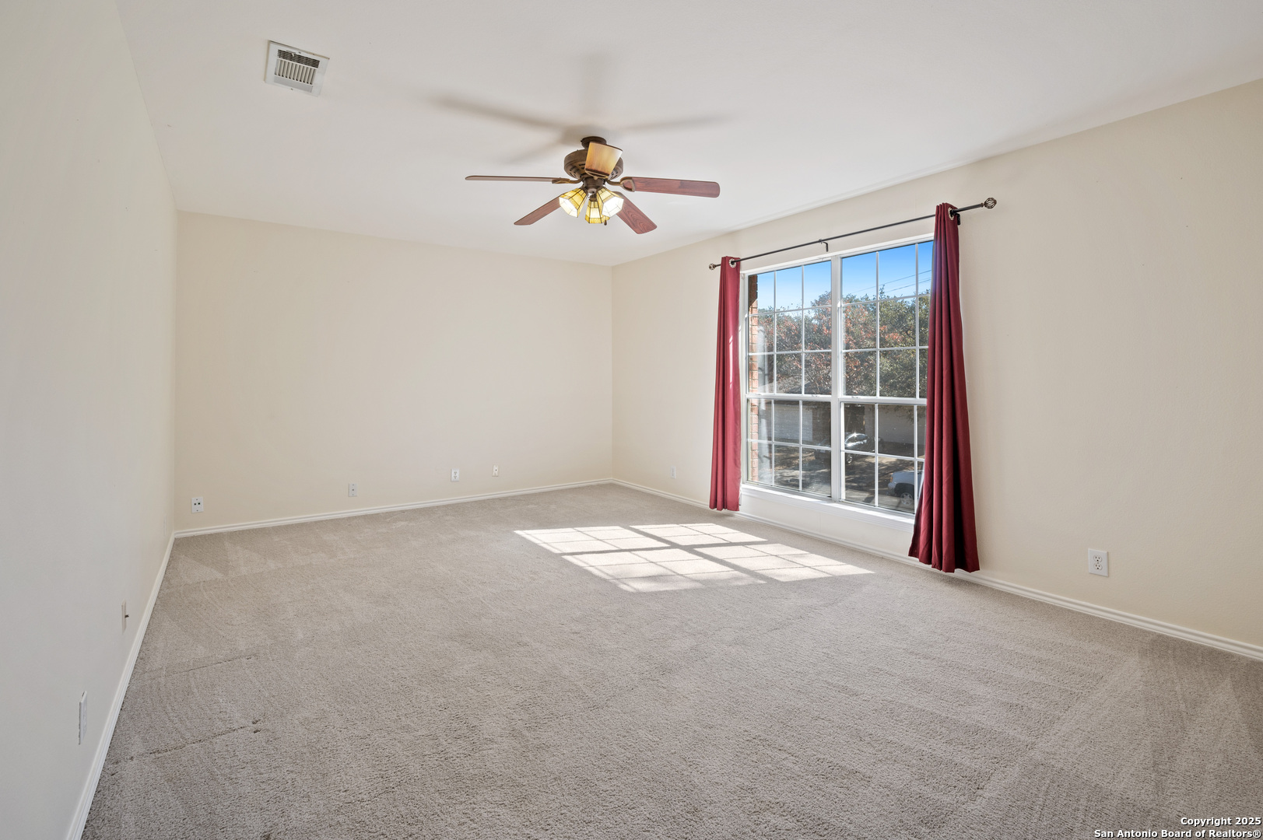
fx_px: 561
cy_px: 420
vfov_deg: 73.7
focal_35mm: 16
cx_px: 632
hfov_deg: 96.8
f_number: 9
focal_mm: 16
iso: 400
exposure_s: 1/10
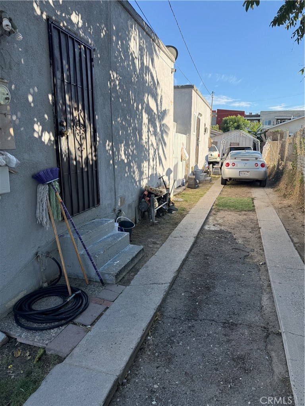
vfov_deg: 71.6
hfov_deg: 56.8
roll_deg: -1.7
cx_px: 152
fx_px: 282
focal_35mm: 24
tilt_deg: -9.1
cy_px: 203
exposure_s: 1/1211
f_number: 1.78
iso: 100
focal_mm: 6.76
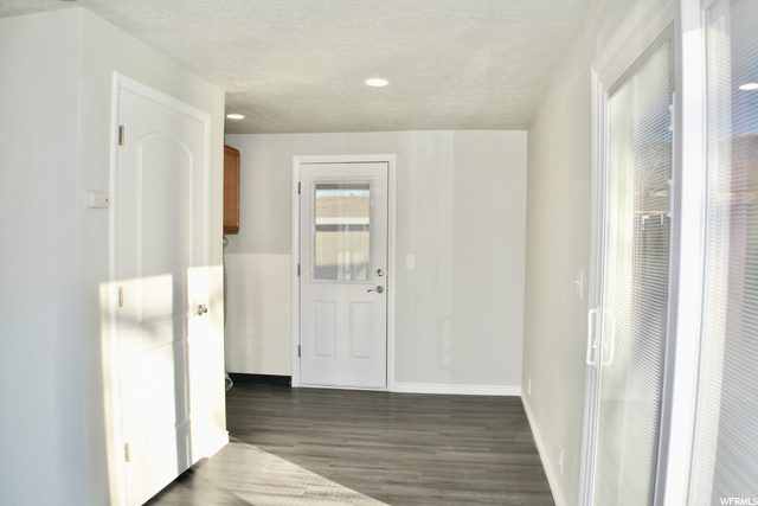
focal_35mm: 36
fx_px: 758
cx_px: 379
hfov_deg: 53.1
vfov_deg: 36.9
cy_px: 253
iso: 100
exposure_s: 1/200
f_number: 5
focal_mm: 24
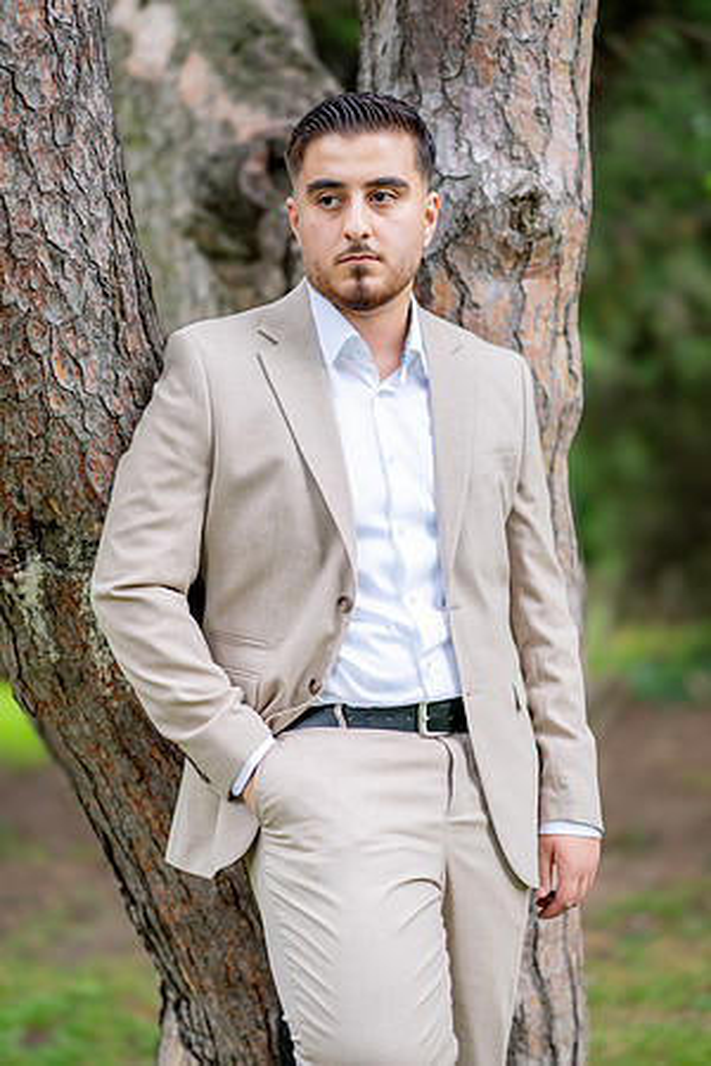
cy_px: 533
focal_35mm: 85
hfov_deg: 16.1
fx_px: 2518
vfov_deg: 23.9
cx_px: 356
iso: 100
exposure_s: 1/640
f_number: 1.4
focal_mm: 85
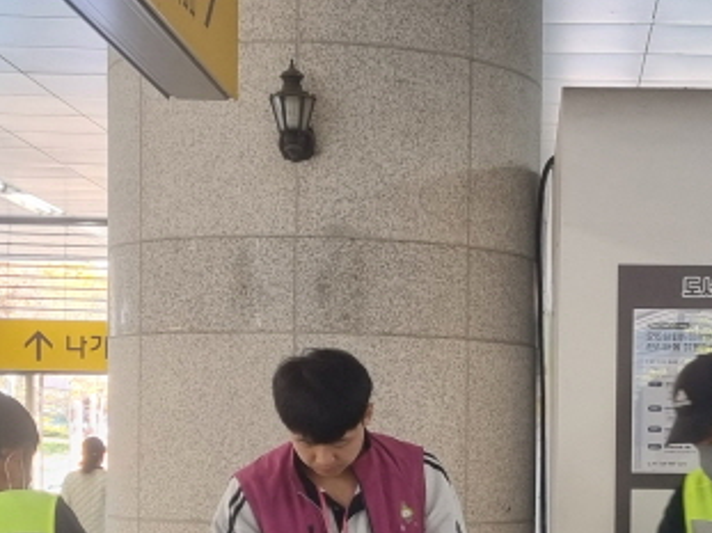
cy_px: 507
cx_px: 577
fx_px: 1892
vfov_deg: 15.8
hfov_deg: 21.0
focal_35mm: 92
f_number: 1.8
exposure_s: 1/34
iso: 320
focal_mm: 5.4
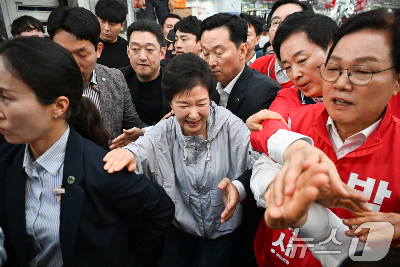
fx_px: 267
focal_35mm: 24
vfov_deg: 53.1
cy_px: 134
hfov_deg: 73.8
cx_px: 200
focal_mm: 24
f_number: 4
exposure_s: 1/640
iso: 6400
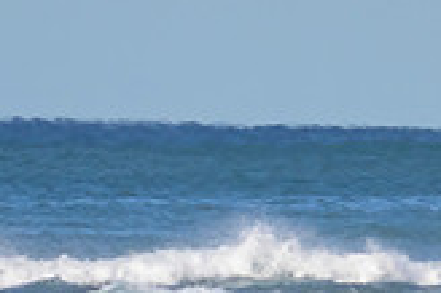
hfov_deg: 0.7
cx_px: 199
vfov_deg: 0.5
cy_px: 474
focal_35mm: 2947
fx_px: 36064
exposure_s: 1/2000
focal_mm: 800
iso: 1100
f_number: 11
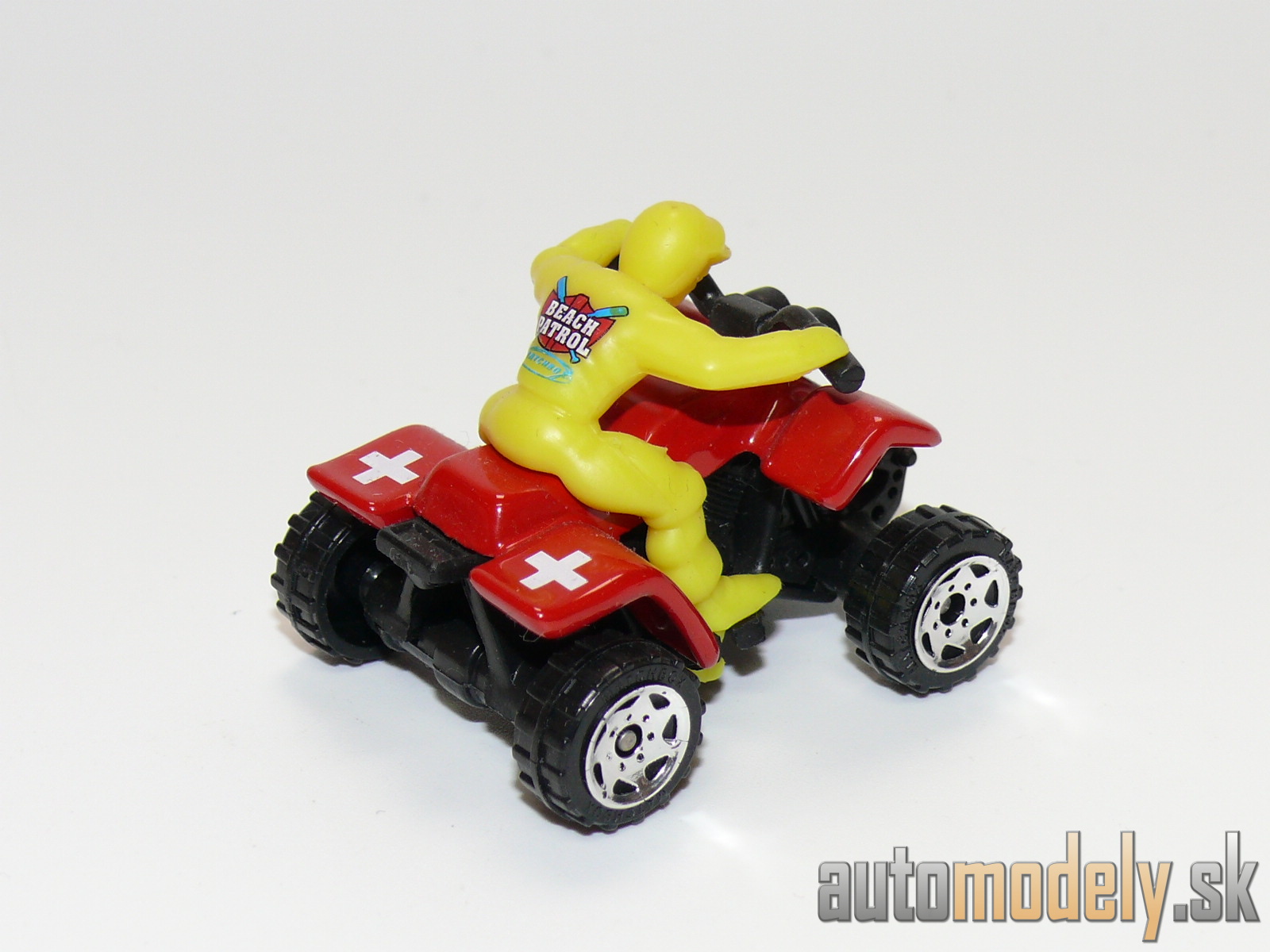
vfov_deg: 14.4
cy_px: 476
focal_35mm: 103
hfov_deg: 19.1
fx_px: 3779
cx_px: 635
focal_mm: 13.4
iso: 100
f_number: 4
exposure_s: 1/30
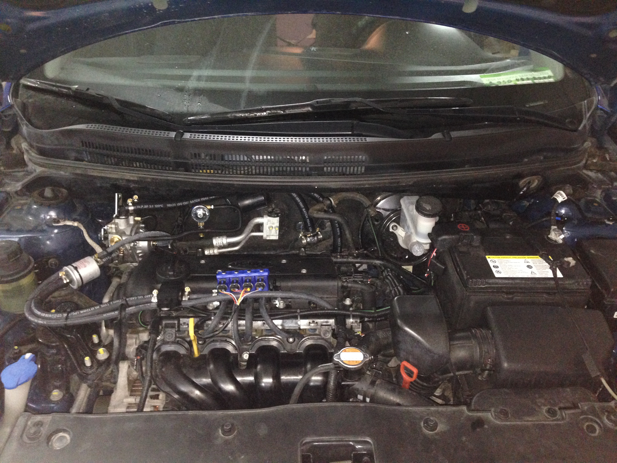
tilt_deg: -33.6
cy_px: 232
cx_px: 308
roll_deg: +0.4
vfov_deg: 42.9
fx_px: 588
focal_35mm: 33
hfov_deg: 55.4
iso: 400
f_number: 2.4
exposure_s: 1/16
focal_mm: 4.12
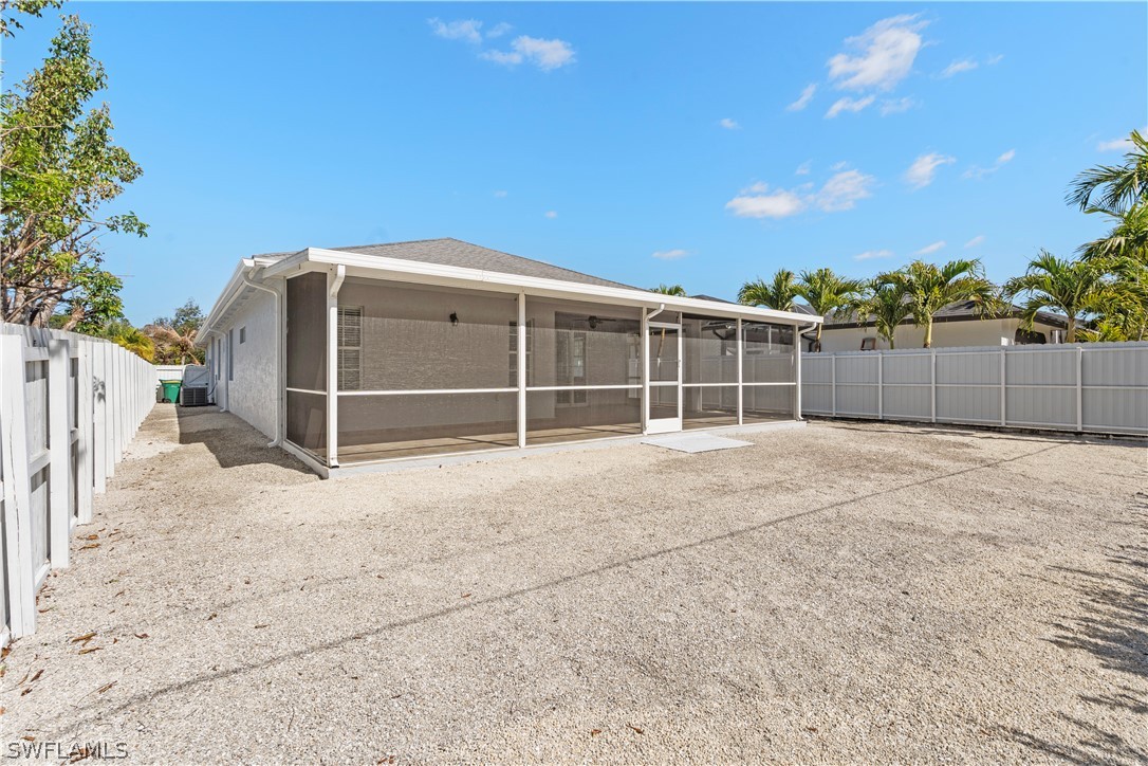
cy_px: 383
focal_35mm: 16
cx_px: 574
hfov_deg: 96.7
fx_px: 510
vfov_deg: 73.7
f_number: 10
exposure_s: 1/250
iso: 100
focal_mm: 16
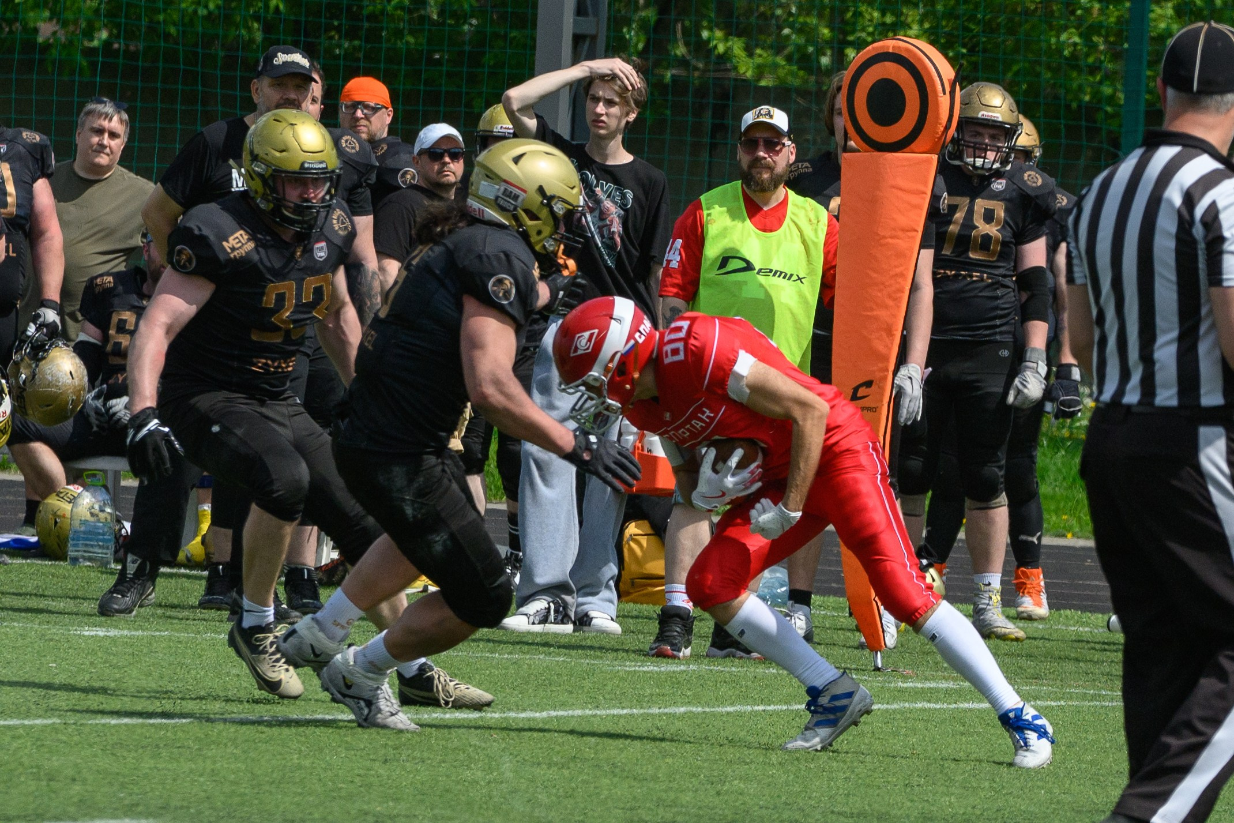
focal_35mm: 559
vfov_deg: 2.5
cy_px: 439
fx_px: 19148
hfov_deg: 3.7
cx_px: 886
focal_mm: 200
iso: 400
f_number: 7.1
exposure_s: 1/3200
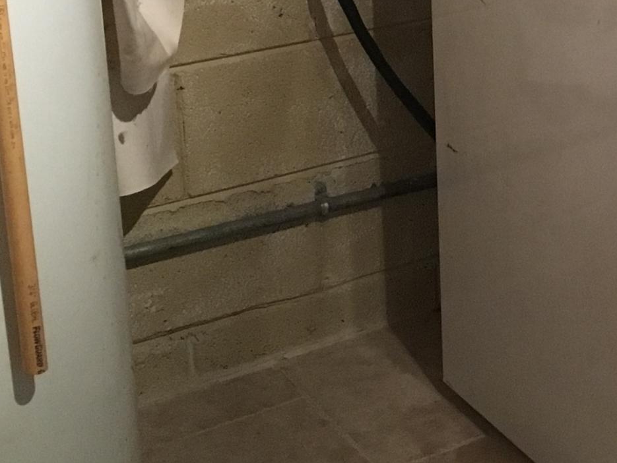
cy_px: 8
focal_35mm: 93
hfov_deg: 19.9
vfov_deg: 15.6
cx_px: 715
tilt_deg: -17.5
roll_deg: -1.3
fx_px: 1658
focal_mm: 4.15
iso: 200
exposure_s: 1/30
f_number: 2.2
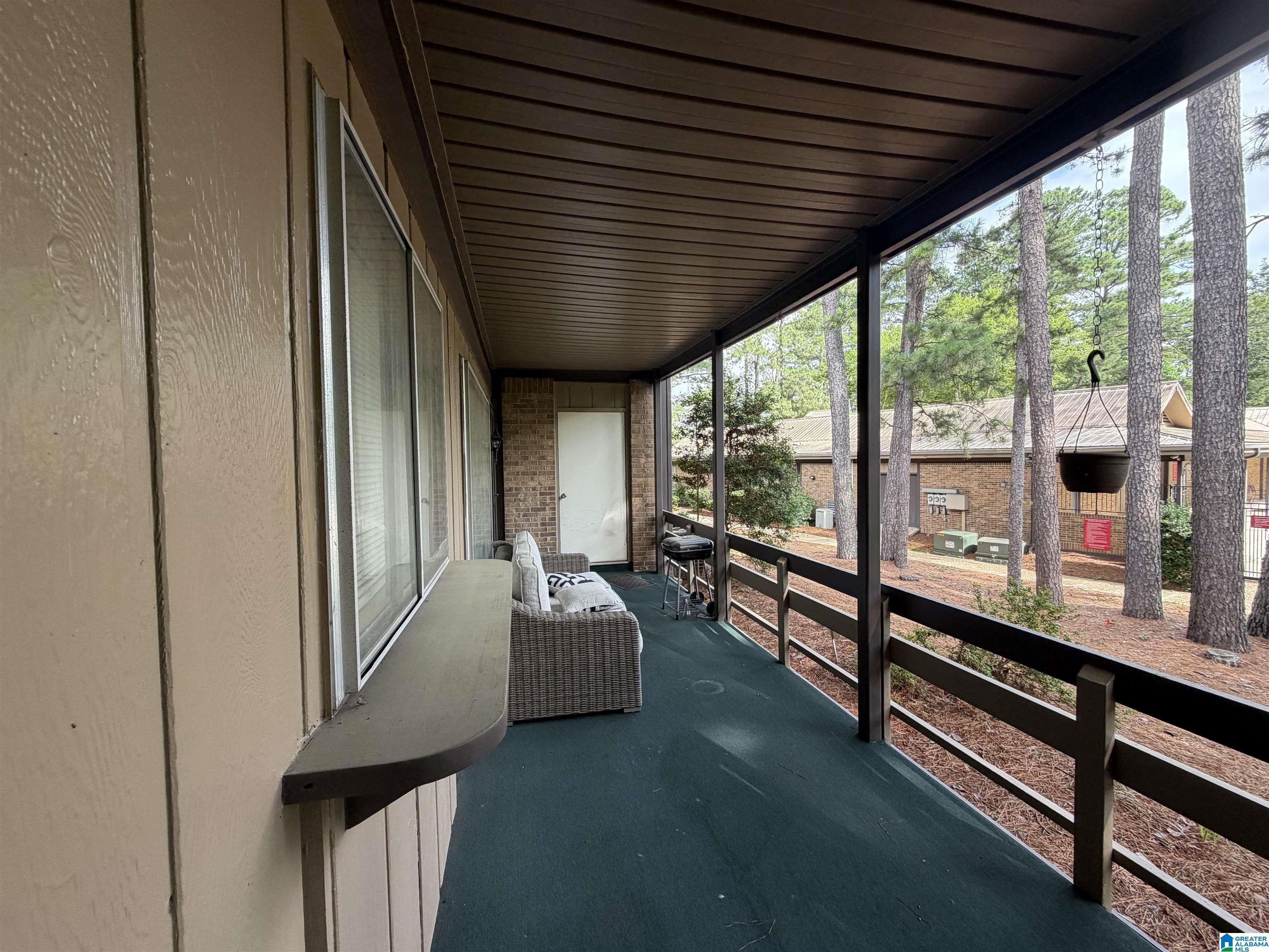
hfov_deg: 102.1
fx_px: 513
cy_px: 476
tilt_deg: +0.2
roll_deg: +2.0
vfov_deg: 85.7
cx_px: 634
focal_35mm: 14
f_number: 2.2
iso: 100
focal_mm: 2.22
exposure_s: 1/121
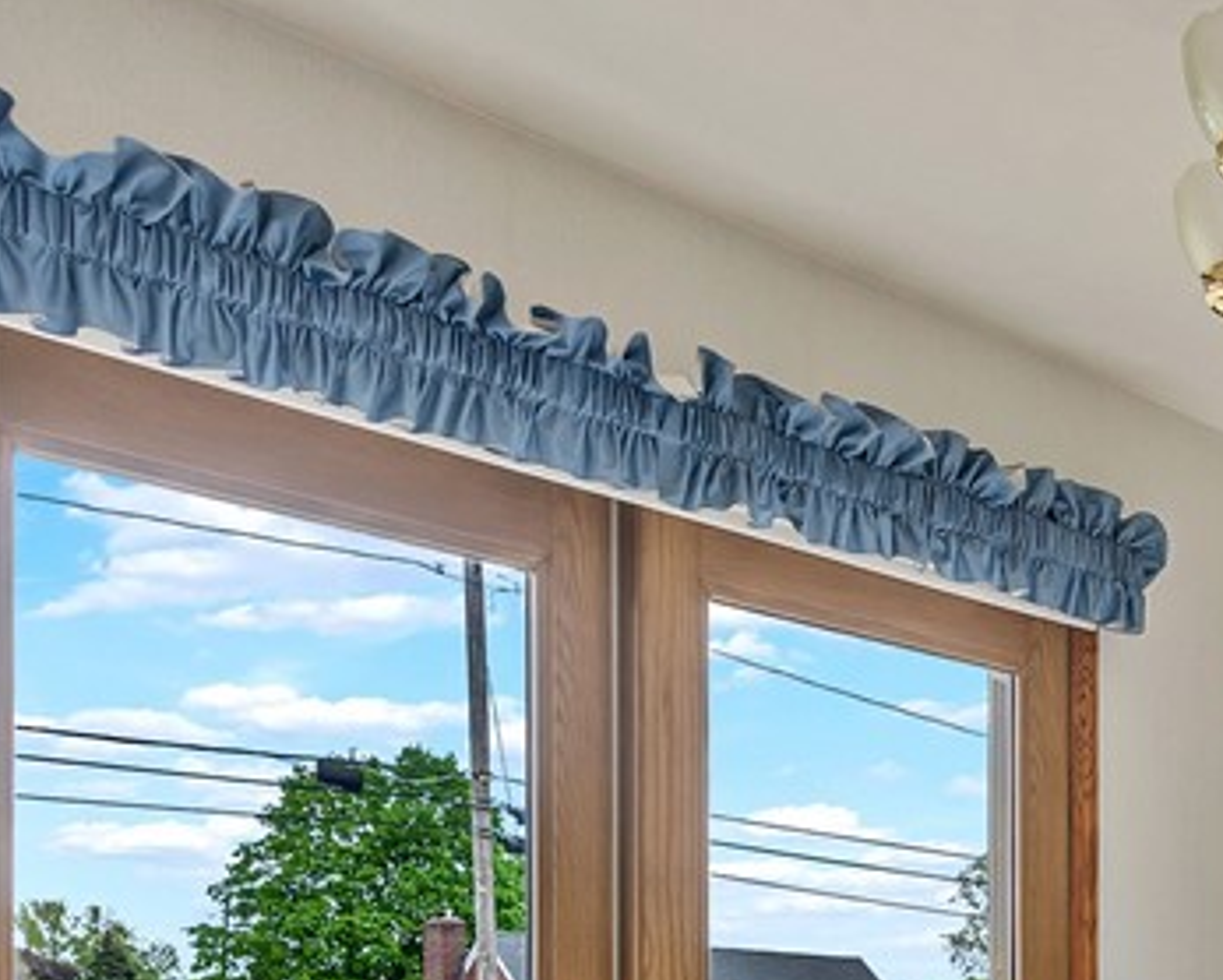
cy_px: 1068
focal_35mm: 47
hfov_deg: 33.9
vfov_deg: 29.1
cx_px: 1371
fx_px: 1702
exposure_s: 1/200
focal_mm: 16
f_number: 4
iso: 400
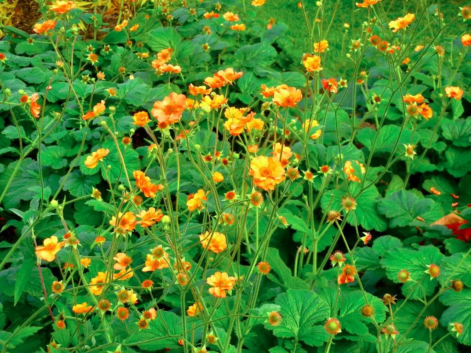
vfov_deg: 14.5
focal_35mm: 102
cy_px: 176
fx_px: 1388
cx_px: 236
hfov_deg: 19.3
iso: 160
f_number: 4.5
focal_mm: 18.3
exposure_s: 1/203
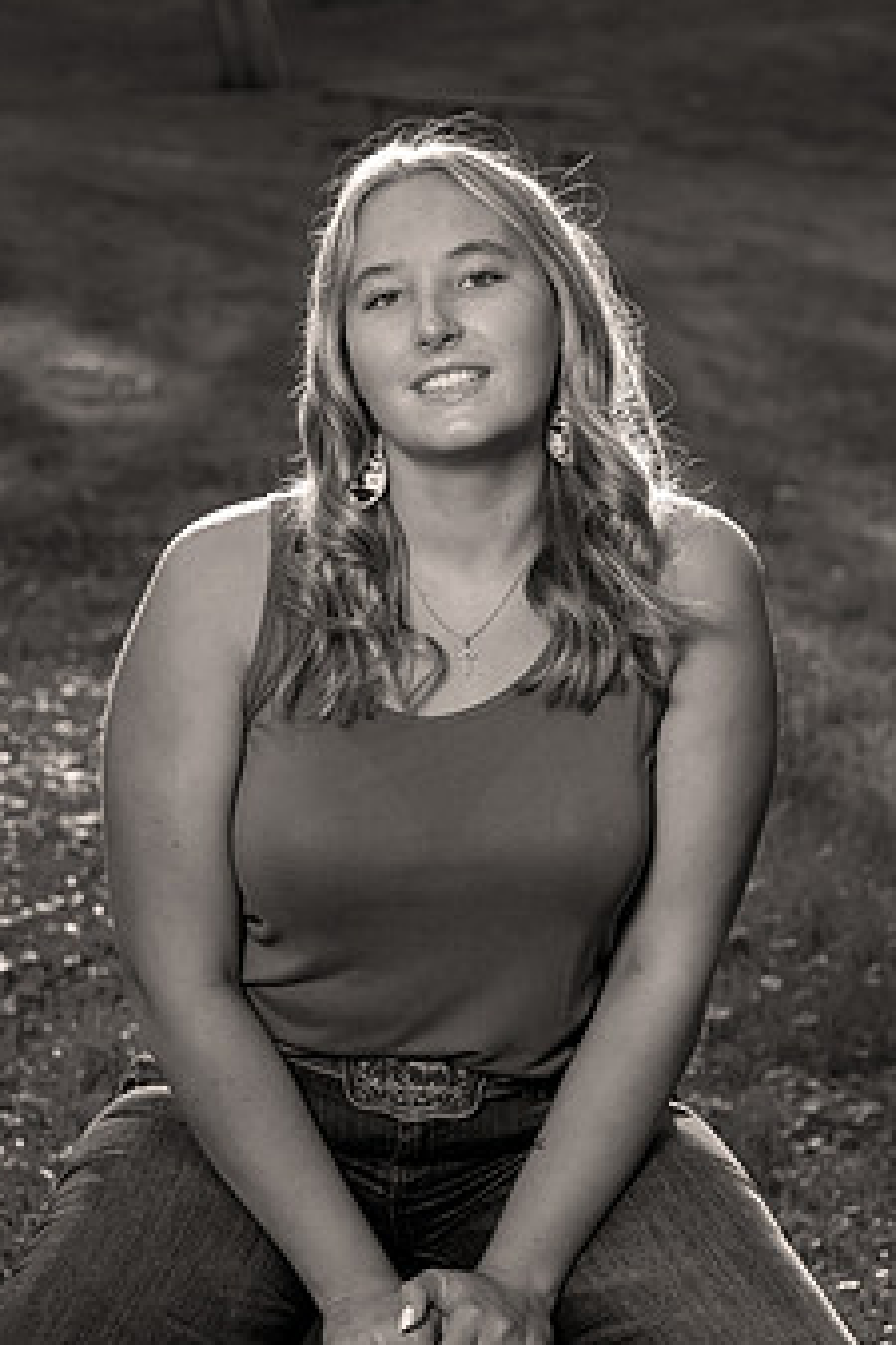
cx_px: 414
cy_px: 760
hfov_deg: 17.0
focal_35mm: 80
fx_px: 2989
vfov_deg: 25.4
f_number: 4.5
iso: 100
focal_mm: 60
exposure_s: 1/160
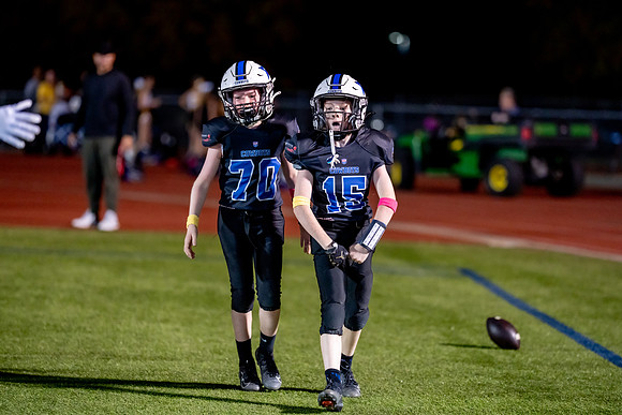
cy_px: 204
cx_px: 311
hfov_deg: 13.9
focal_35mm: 147
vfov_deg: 9.3
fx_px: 2545
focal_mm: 135
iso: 2000
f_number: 2
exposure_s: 1/1000
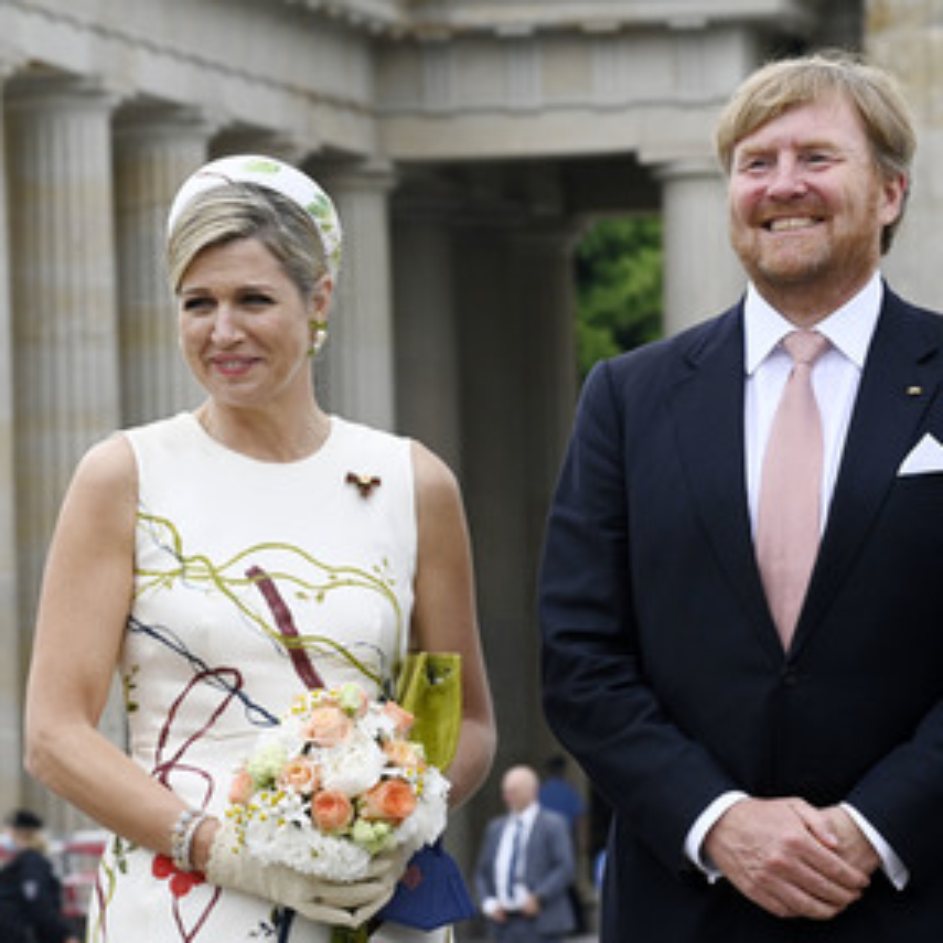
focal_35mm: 296
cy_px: 483
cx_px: 419
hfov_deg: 5.9
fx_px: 9123
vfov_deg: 5.9
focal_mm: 220
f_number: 14
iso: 1600
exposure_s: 1/640
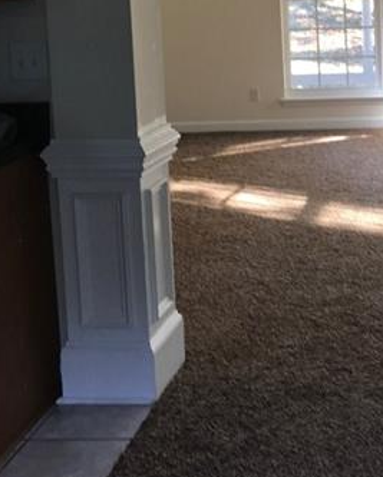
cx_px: 396
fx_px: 891
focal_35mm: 63
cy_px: 63
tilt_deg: -6.5
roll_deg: +2.1
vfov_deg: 29.0
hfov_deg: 23.1
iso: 25
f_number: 1.8
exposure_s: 1/30
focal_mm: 3.99
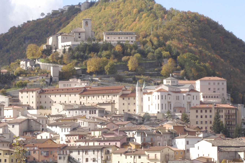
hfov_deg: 11.7
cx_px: 161
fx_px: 1190
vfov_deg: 7.8
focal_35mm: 175
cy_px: 113
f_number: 18
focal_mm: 52
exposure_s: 1/100
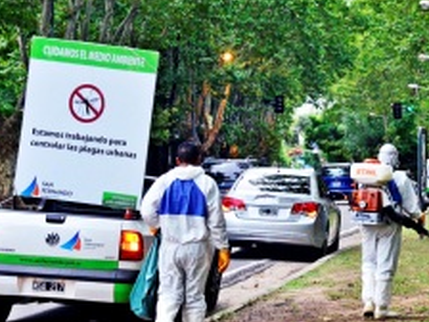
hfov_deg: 14.2
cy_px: 127
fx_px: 1710
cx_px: 341
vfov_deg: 10.7
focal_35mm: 138
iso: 2000
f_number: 5
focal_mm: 48
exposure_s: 1/320
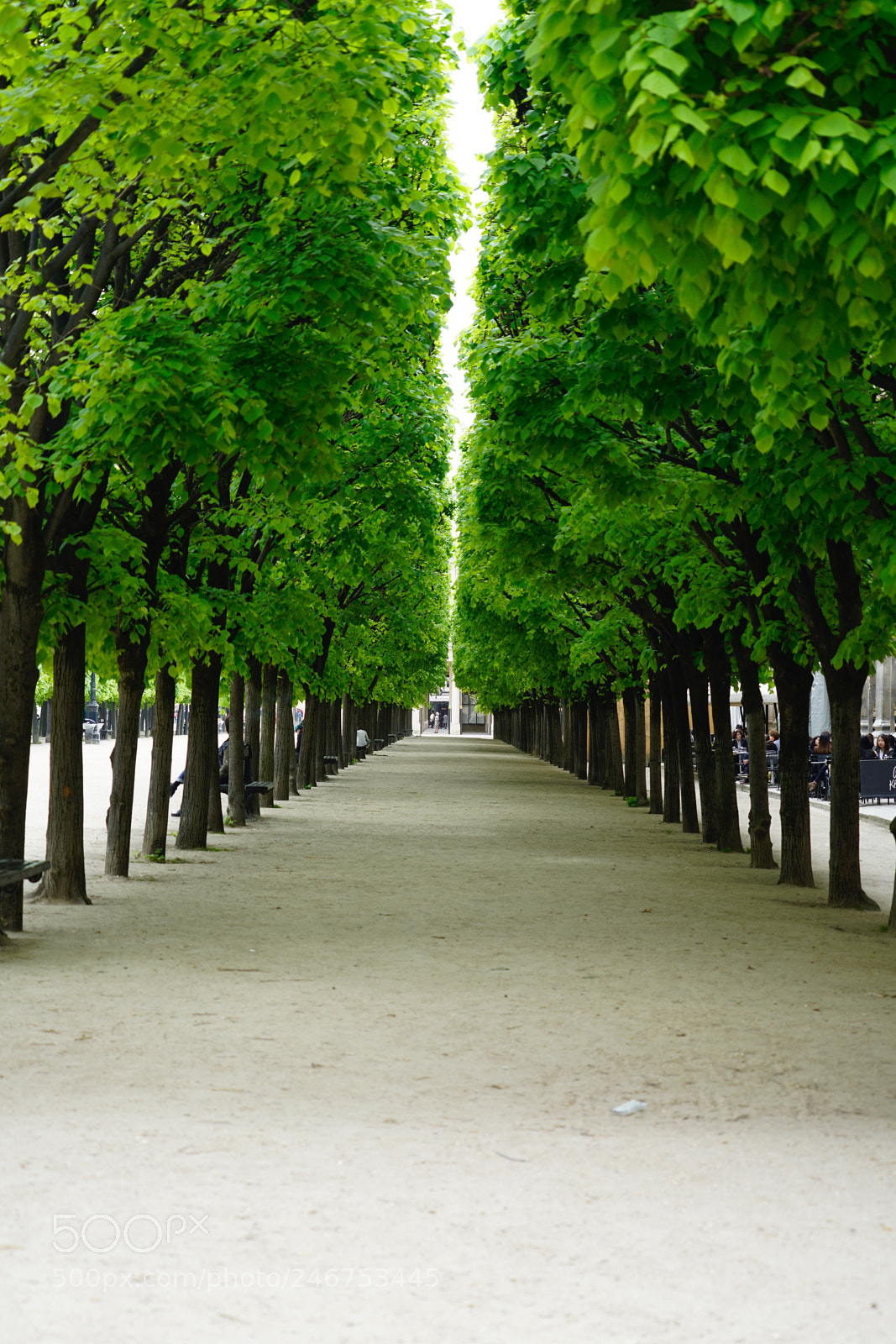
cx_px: 448
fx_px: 2725
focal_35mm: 73
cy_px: 672
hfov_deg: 18.7
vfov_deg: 27.7
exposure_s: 1/80
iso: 160
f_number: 5.6
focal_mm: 73
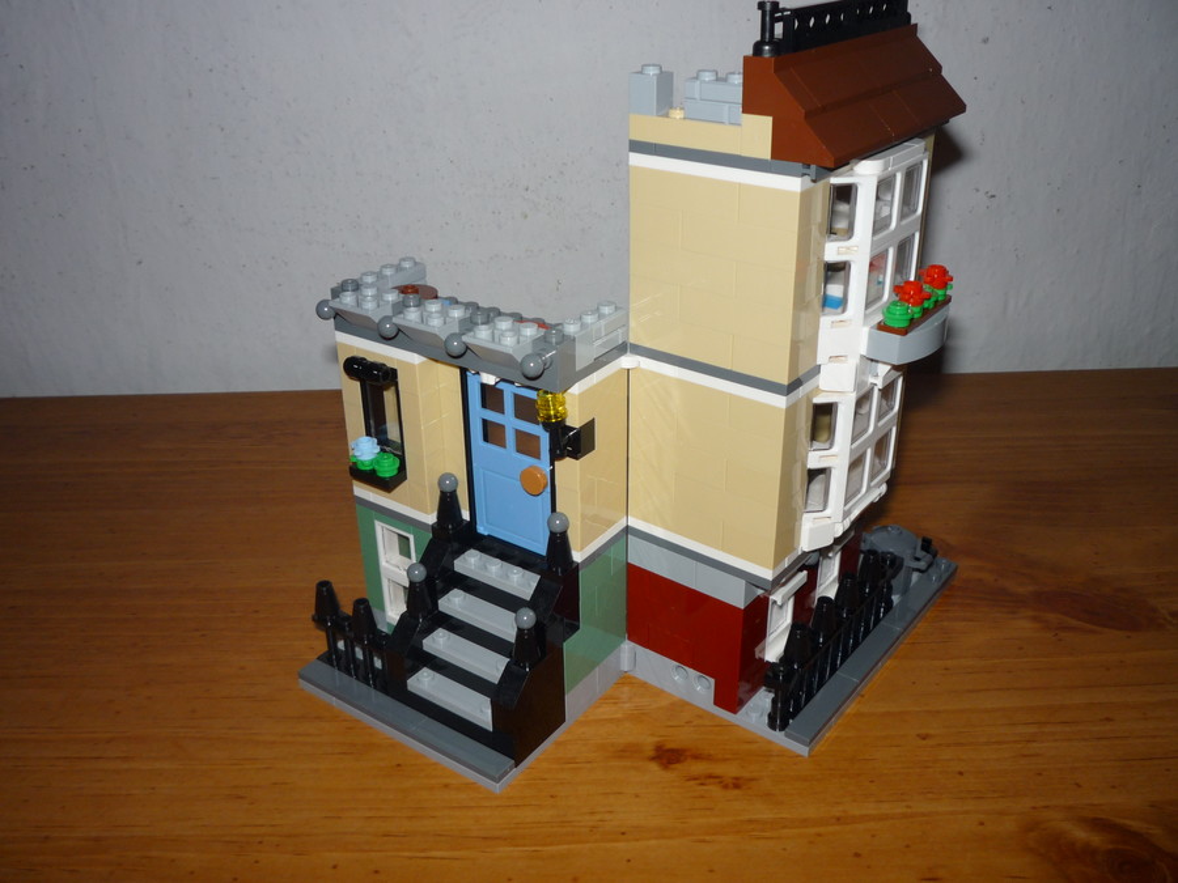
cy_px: 442
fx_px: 1089
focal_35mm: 32
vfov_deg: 44.2
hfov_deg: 56.8
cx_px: 589
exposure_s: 1/30
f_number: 4
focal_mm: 5.2
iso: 100
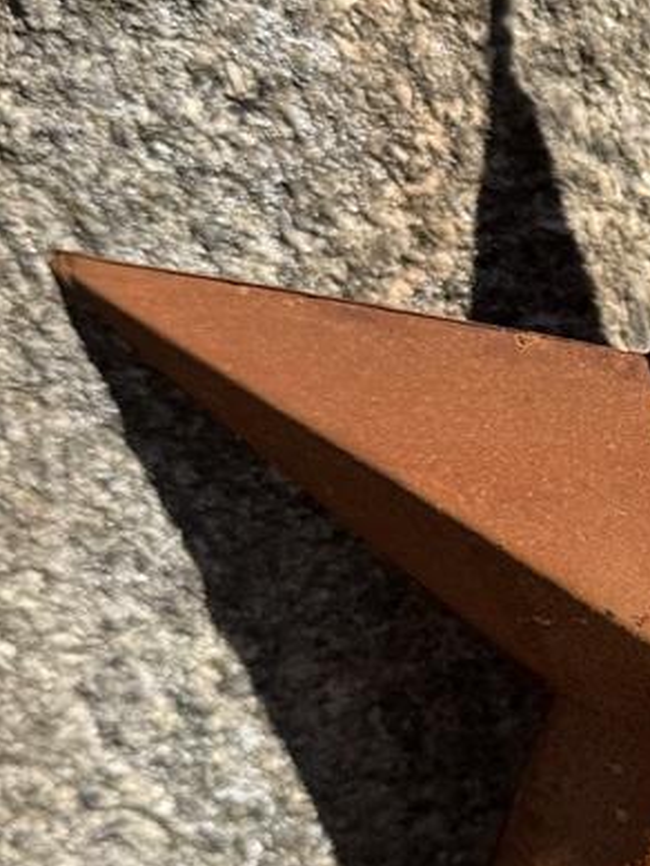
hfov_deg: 17.9
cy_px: 534
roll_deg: -1.9
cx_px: 964
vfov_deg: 26.2
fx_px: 1852
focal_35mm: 74
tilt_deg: -19.2
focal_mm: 6.76
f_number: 1.78
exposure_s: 1/2959
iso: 80
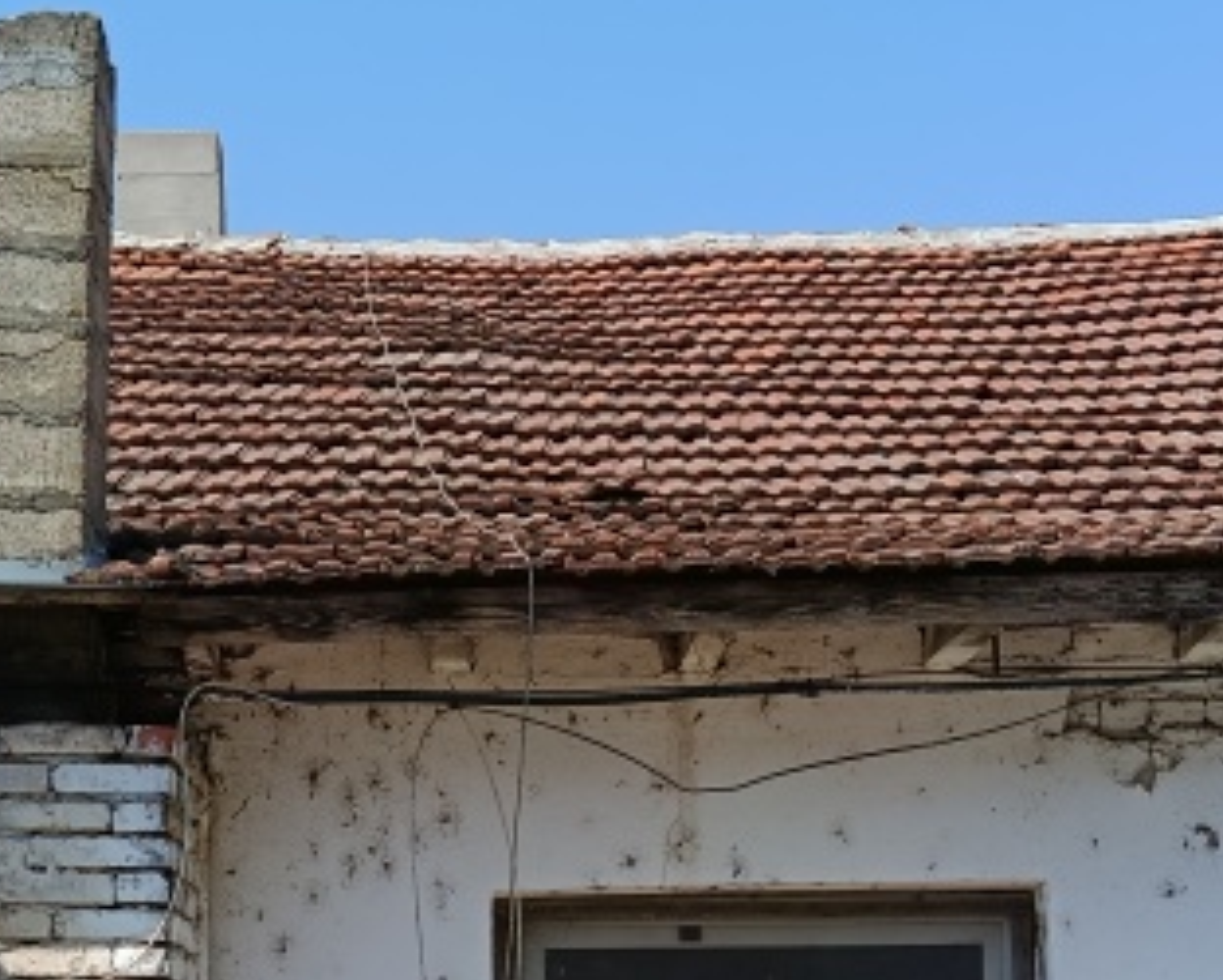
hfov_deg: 25.3
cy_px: 1011
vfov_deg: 19.8
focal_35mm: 75
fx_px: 2716
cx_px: 525
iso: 51
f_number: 1.7
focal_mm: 5.24
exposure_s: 1/555
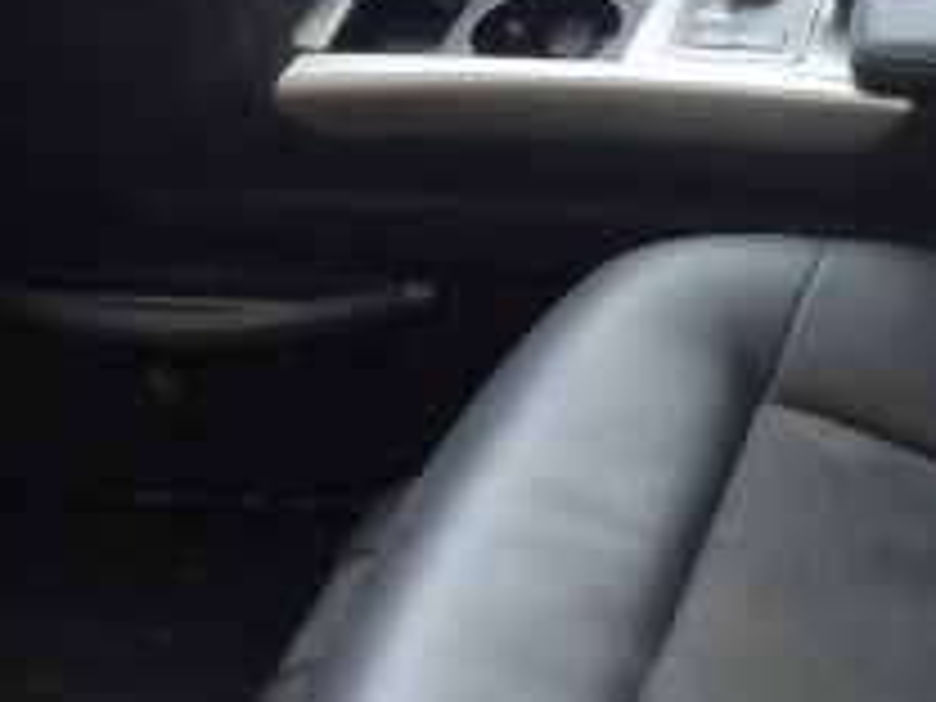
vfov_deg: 17.0
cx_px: 711
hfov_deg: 22.5
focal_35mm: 86
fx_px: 2325
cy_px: 153
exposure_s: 1/15
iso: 1250
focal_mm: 5
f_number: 3.9
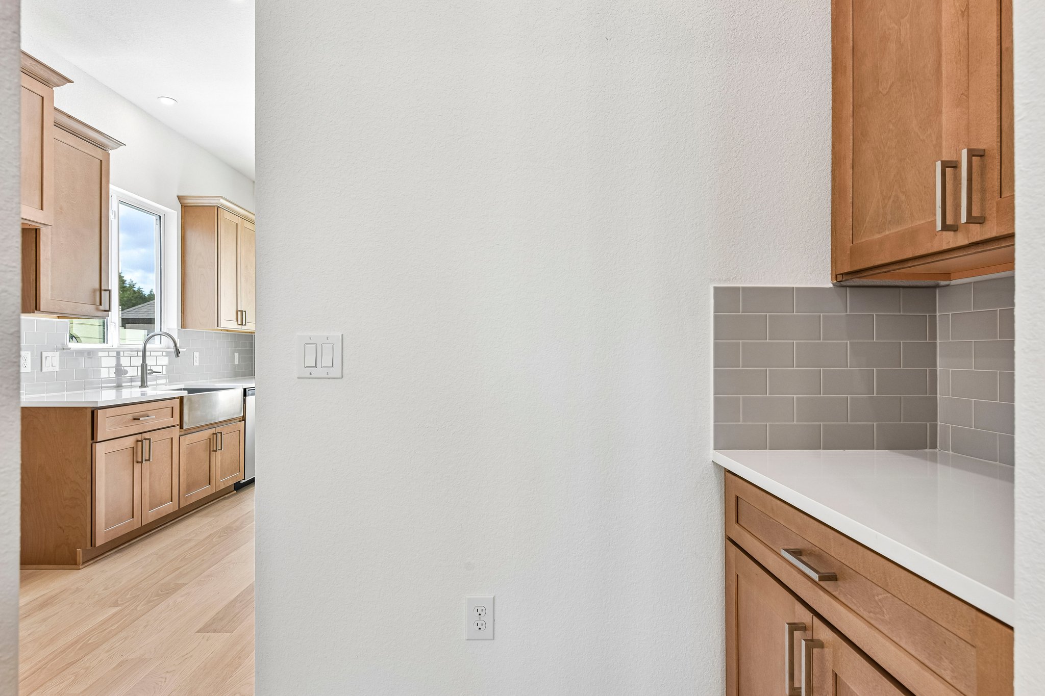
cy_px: 348
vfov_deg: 61.9
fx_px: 580
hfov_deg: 84.0
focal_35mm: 20
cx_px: 522
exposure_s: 1/20
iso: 100
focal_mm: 20
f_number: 8
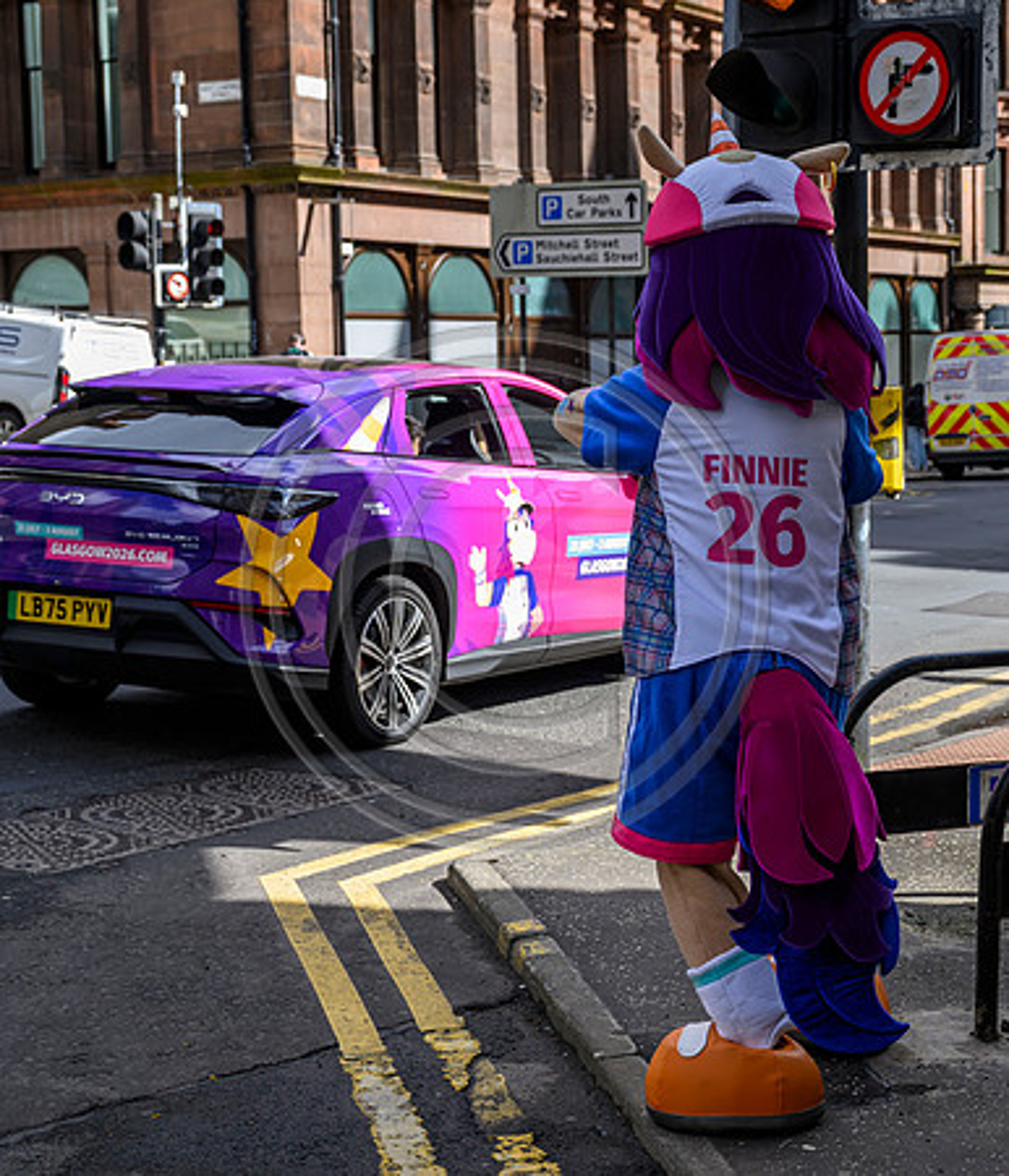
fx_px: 2130
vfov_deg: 30.9
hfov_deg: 26.5
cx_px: 699
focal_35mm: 59
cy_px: 563
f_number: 4.5
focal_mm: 41
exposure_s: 1/1000
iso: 500
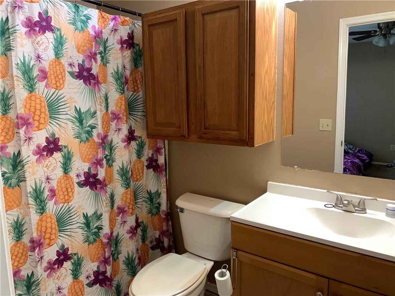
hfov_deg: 67.3
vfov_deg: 53.1
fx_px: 297
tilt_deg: -7.9
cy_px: 148
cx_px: 198
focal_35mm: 26
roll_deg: +1.4
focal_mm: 4.25
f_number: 1.8
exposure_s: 1/60
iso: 320
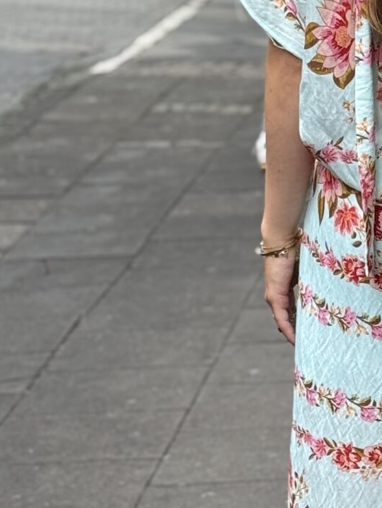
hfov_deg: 8.4
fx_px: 2573
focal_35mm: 175
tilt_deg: -5.8
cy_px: 111
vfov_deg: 11.3
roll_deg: -1.1
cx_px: 468
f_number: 1.78
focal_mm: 6.76
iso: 64
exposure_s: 1/121
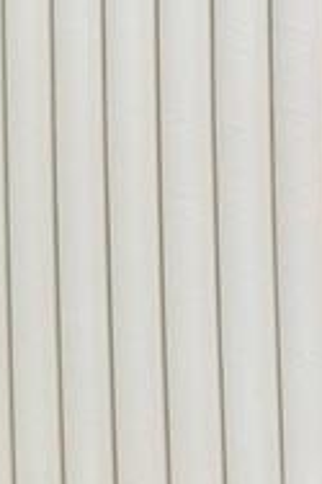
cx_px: -287
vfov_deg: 16.3
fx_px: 1680
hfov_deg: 10.2
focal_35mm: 125
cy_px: 136
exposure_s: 1/335
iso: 80
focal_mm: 6.76
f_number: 1.78
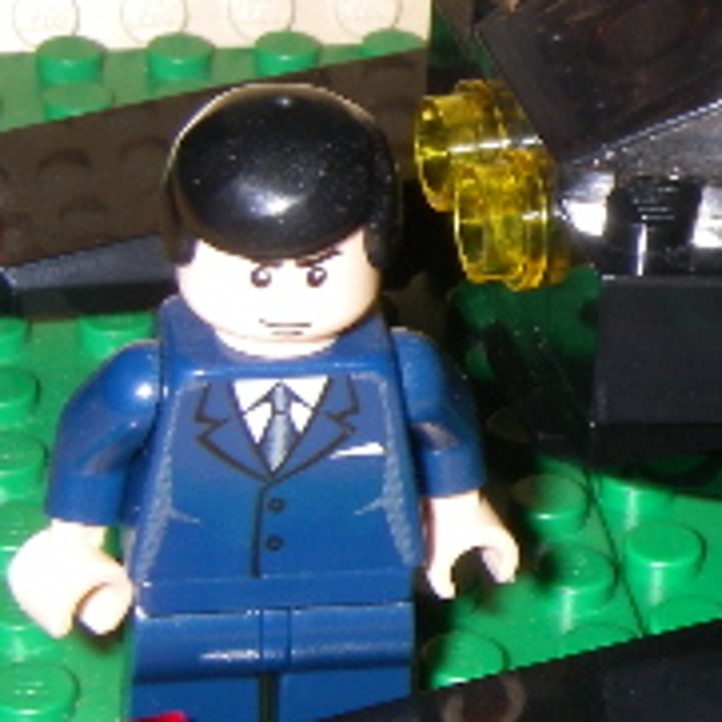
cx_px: 1025
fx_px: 3610
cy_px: 199
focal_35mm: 153
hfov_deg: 11.1
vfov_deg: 11.4
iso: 80
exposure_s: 1/50
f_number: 7
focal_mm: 8.1
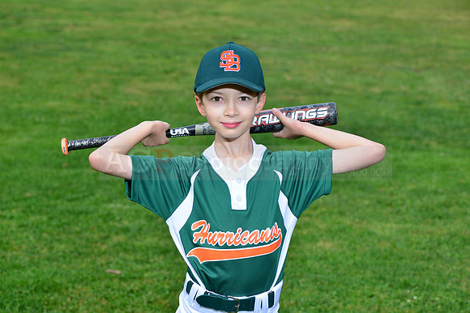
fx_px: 1436
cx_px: 235
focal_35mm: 110
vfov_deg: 12.5
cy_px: 156
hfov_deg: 18.6
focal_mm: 110
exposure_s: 1/200
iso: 200
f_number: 9
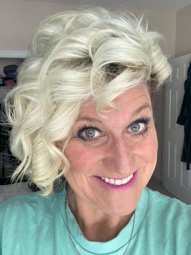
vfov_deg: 60.0
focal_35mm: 30
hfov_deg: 46.8
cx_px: 96
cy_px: 128
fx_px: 221
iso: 40
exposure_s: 1/122
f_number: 2.2
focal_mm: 2.71
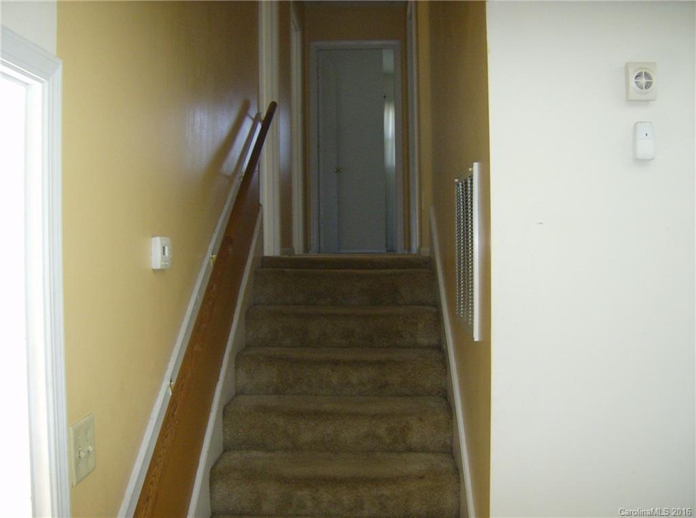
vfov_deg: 39.5
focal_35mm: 36
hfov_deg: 51.5
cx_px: 348
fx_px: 722
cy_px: 259
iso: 200
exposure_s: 1/60
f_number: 2.8
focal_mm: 6
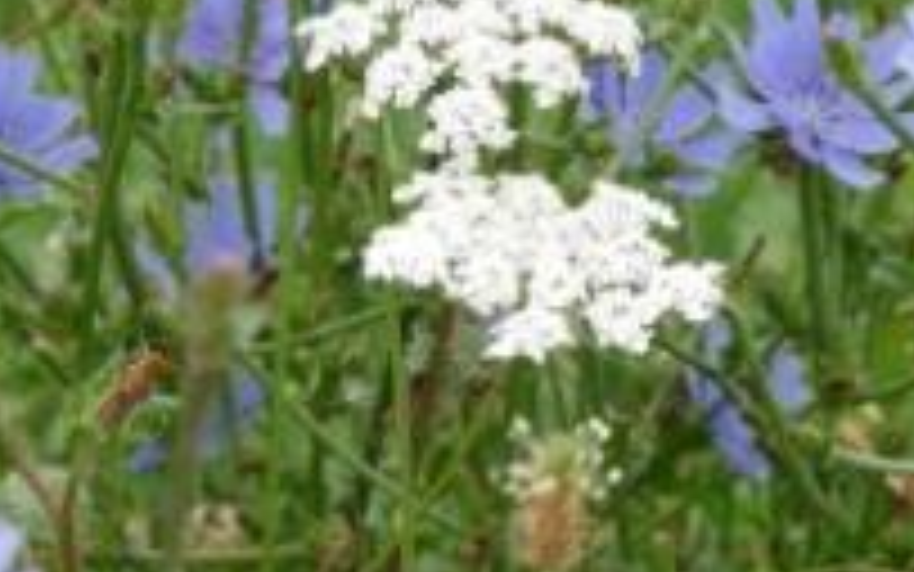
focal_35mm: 382
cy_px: -140
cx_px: 387
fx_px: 9518
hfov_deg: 5.5
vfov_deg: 3.4
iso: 100
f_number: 3.7
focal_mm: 29
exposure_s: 1/100
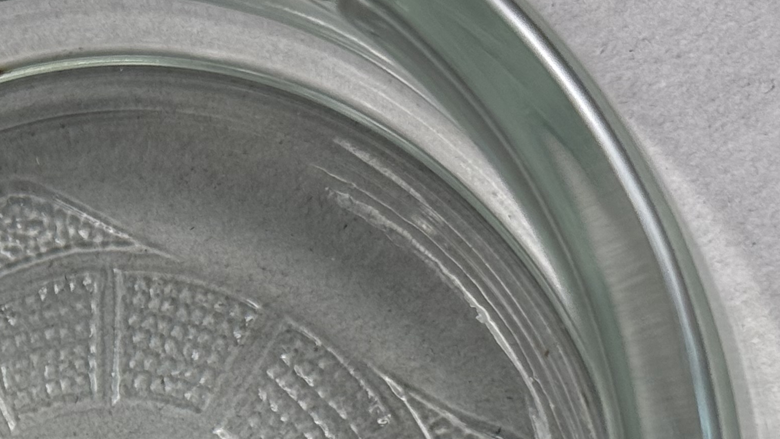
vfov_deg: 8.6
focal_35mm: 137
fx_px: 2834
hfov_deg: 15.4
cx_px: 14
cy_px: 697
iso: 64
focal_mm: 6.76
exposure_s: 1/120
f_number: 1.78
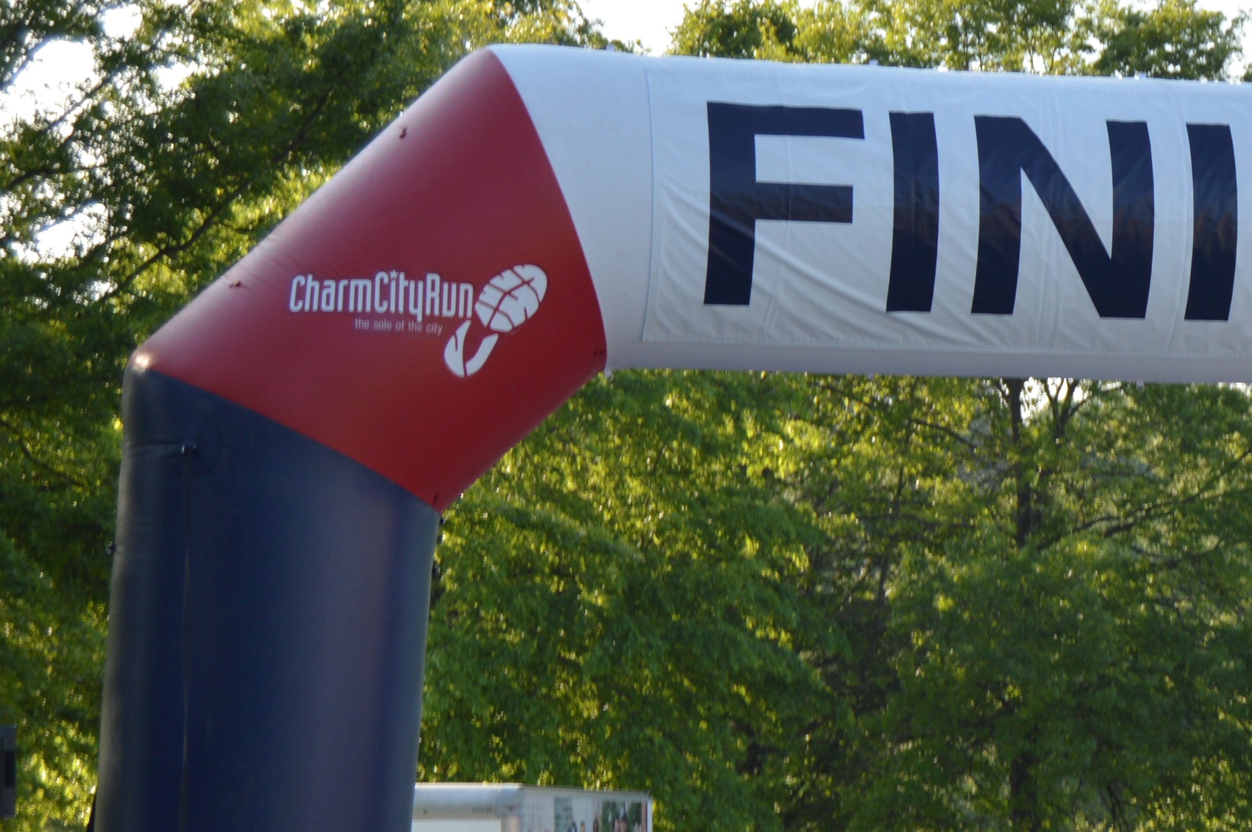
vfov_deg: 8.5
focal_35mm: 160
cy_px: 878
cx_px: 1085
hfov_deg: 12.7
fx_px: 5566
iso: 100
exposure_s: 1/160
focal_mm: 45
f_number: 6.3
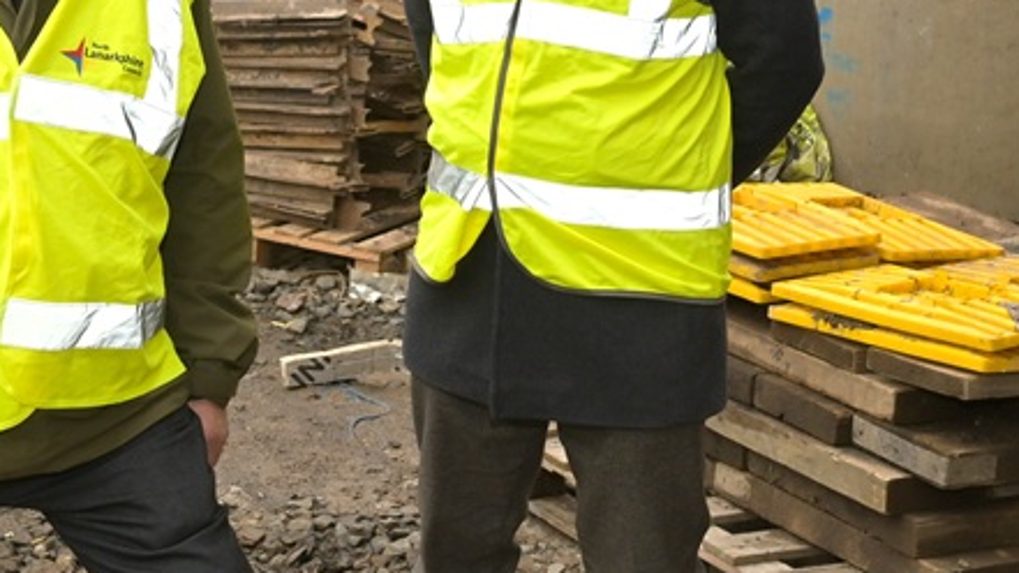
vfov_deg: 14.5
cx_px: 277
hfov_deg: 25.9
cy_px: -79
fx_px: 2188
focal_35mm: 81
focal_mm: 36
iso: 1000
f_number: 8
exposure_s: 1/200
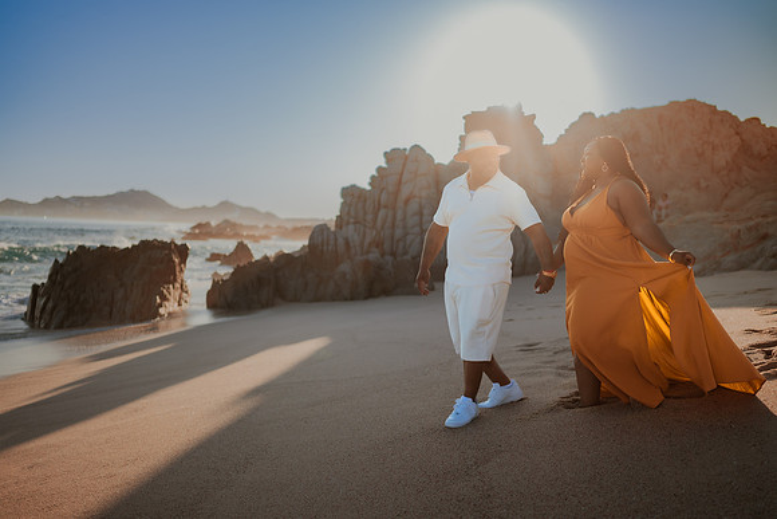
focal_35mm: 35
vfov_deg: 37.9
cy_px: 260
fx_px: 756
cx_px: 388
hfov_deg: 54.4
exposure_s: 1/4000
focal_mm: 35
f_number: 1.8
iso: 100
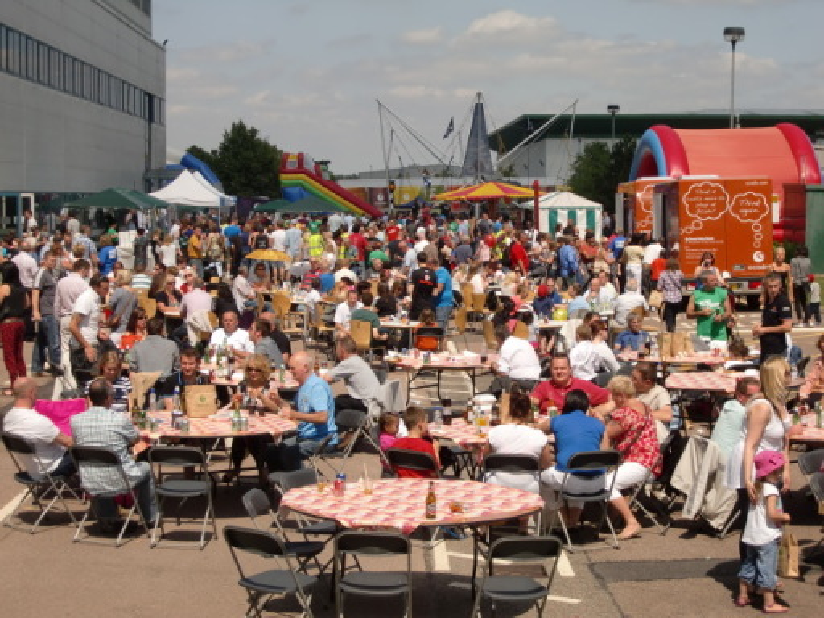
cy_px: 309
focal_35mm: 74
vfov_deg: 19.9
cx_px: 412
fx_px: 1761
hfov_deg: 26.3
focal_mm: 13.1
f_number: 4.2
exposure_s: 1/1000
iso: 64
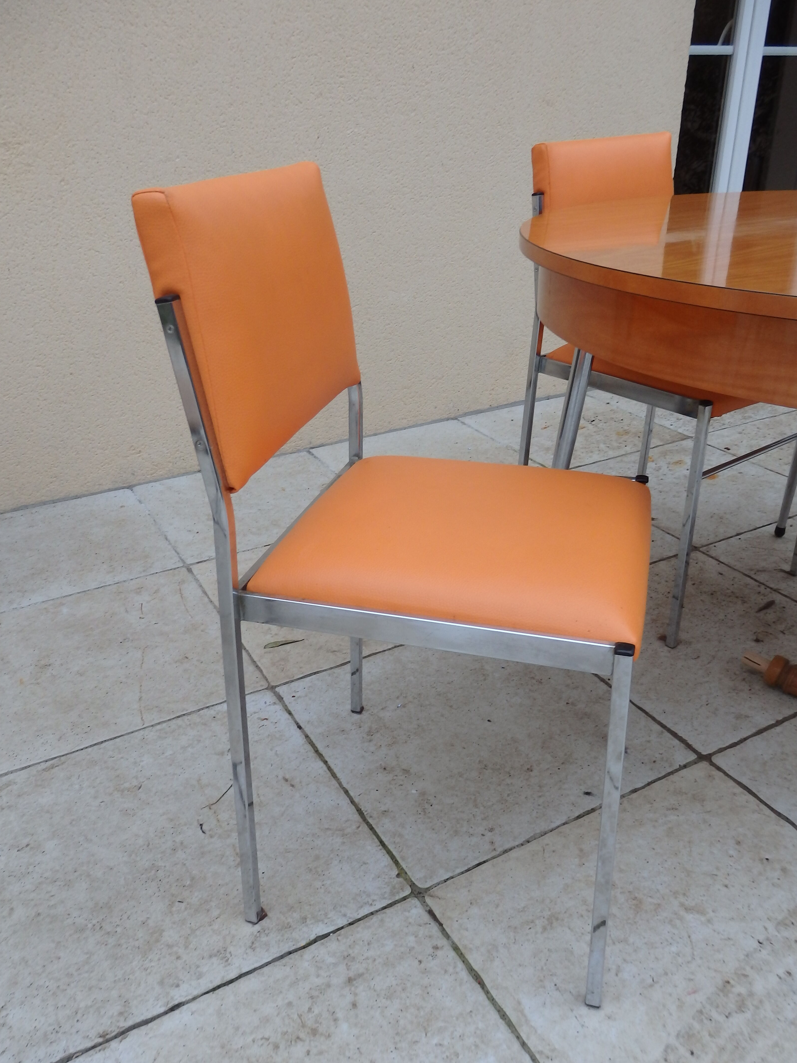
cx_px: 411
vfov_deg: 65.3
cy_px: 561
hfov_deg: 51.3
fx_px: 829
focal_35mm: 27
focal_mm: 4.5
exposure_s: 1/30
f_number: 3
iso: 160
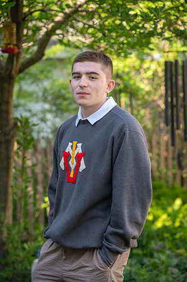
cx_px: 94
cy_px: 141
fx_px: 906
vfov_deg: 17.7
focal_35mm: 116
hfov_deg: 11.8
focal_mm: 116
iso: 250
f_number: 4
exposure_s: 1/125
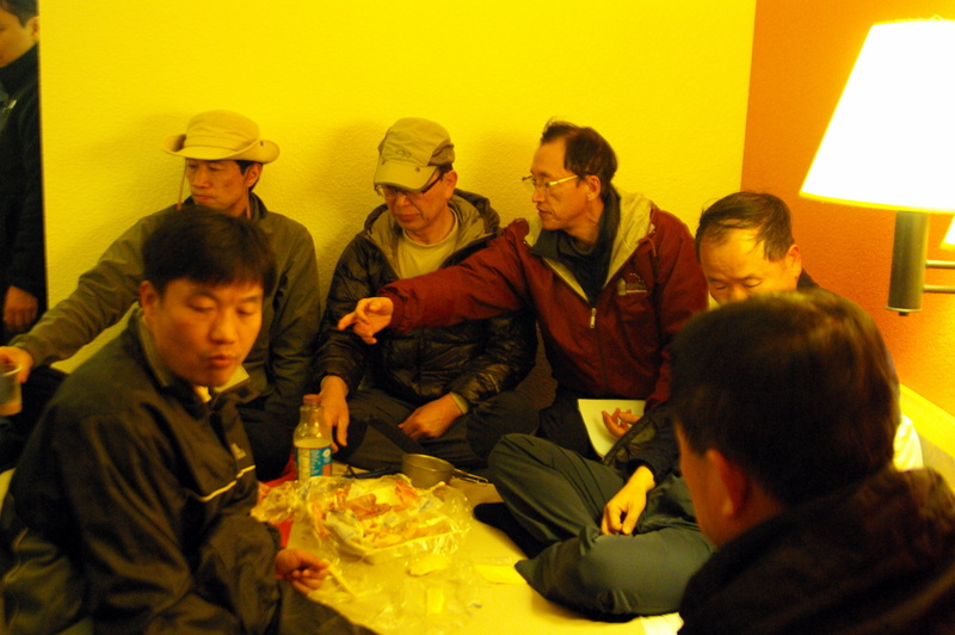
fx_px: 2982
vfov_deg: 12.2
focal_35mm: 112
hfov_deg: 18.2
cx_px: 478
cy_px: 318
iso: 1600
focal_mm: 75
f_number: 2.8
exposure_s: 1/60
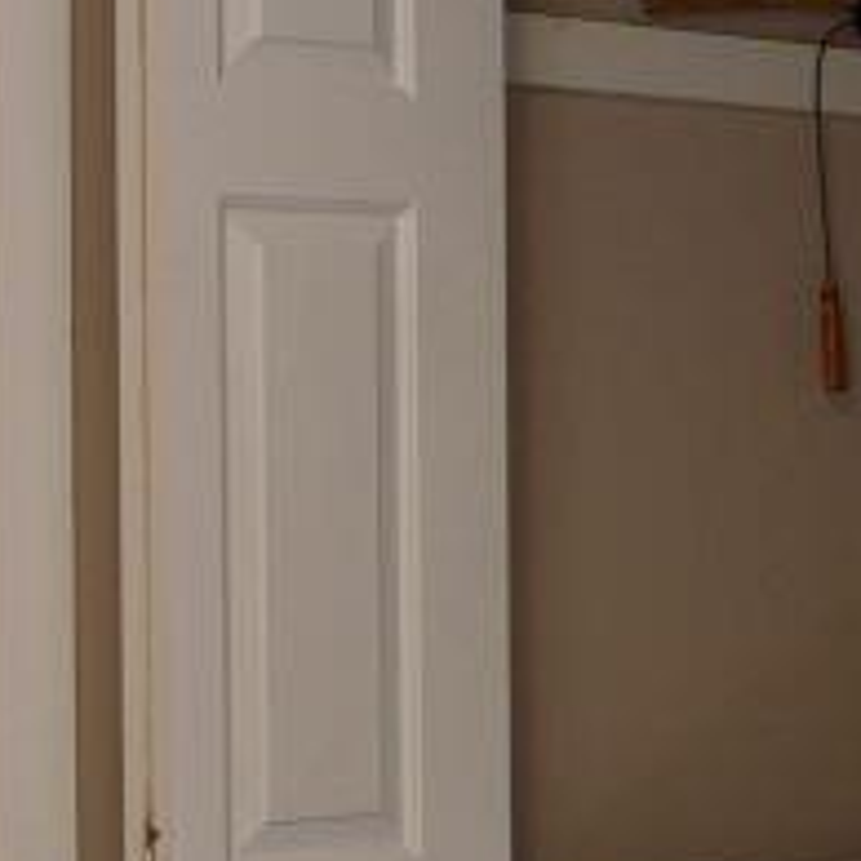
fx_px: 3686
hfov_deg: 13.3
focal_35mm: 131
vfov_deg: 13.3
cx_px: 675
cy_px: 581
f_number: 4
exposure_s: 1/60
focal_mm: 20
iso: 560
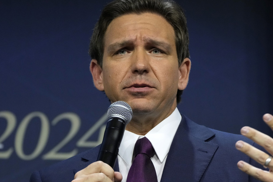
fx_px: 2965
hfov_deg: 5.3
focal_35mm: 391
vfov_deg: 3.5
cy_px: 131
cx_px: 150
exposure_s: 1/400
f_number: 5.6
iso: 4000
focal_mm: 235
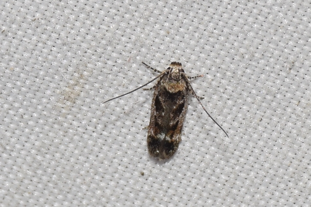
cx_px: 156
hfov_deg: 11.2
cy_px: 104
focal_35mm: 183
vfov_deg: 7.5
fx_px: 1581
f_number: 13
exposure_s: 1/160
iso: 100
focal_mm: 122
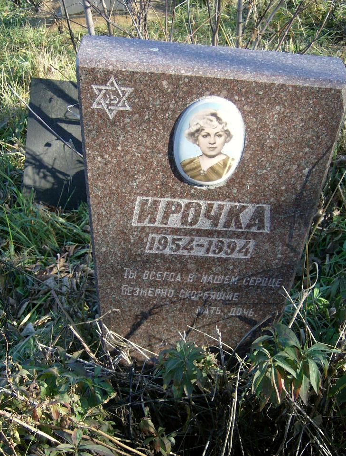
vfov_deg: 32.6
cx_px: 179
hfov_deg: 25.0
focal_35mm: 59
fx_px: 780
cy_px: 216
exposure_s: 1/237
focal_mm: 9.3
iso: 100
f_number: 3.4
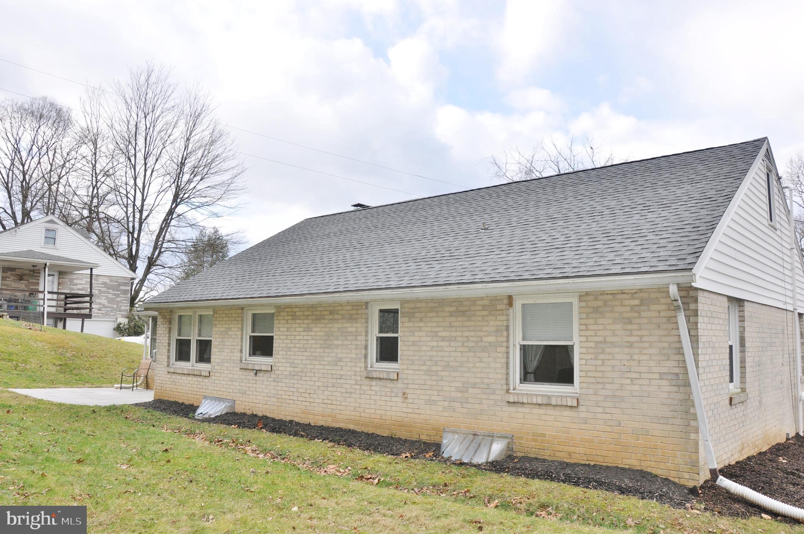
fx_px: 602
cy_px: 267
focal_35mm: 27
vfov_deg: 47.8
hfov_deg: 67.4
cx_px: 402
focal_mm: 18
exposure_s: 1/200
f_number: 8
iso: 200
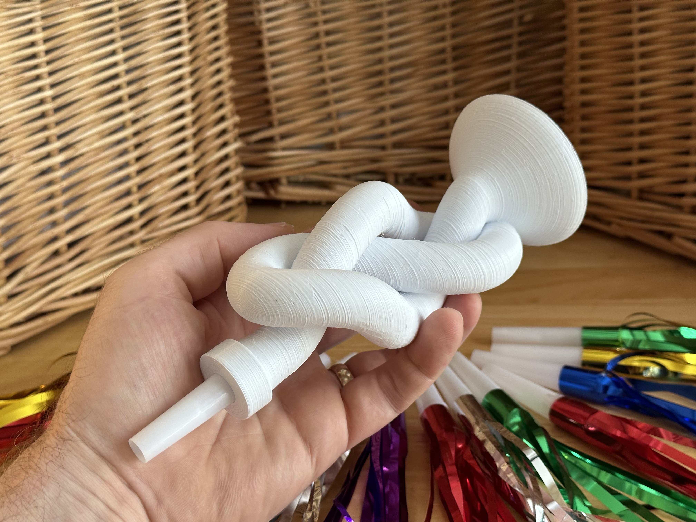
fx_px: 965
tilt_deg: -25.1
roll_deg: +2.0
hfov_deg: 39.7
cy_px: 261
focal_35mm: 48
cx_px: 348
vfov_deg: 30.3
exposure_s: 1/60
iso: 160
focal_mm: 6.86
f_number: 1.78
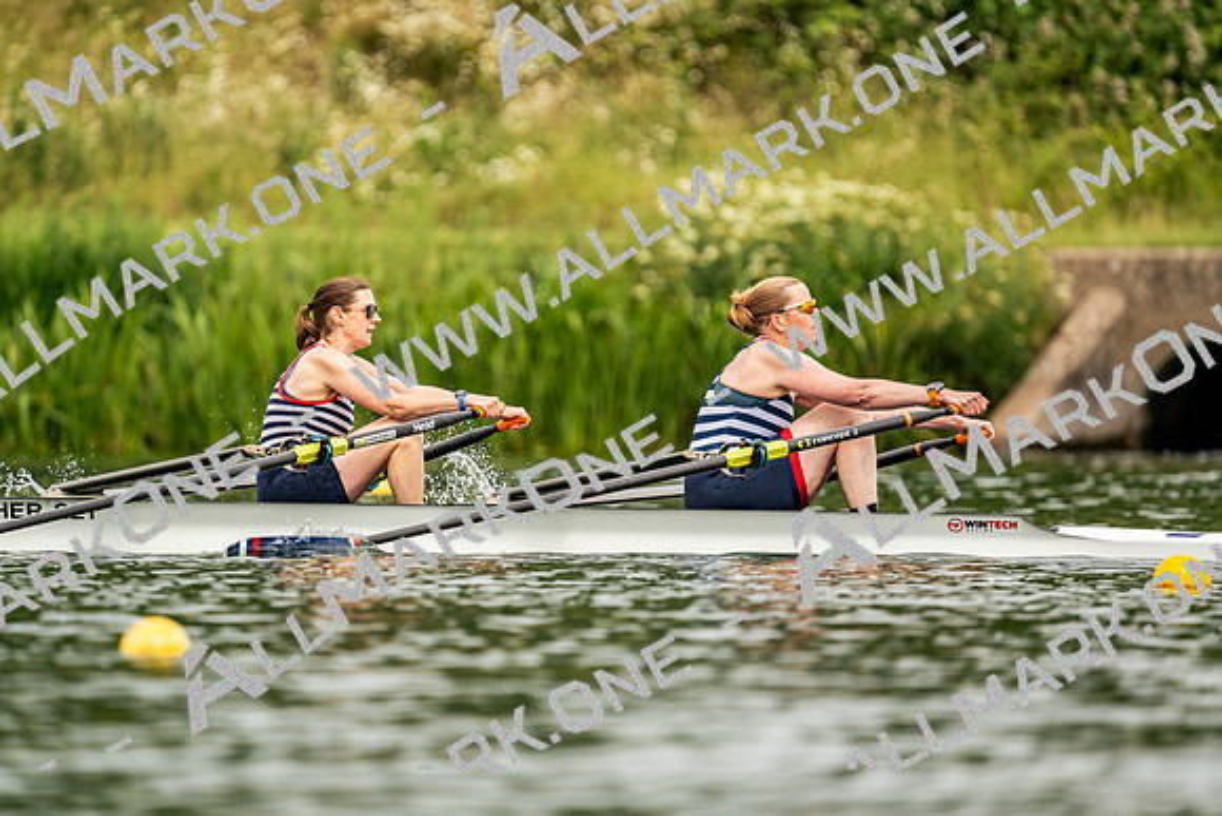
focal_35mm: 600
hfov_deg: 3.4
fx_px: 20370
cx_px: 611
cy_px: 408
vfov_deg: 2.3
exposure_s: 1/2000
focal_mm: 600
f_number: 6.3
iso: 500
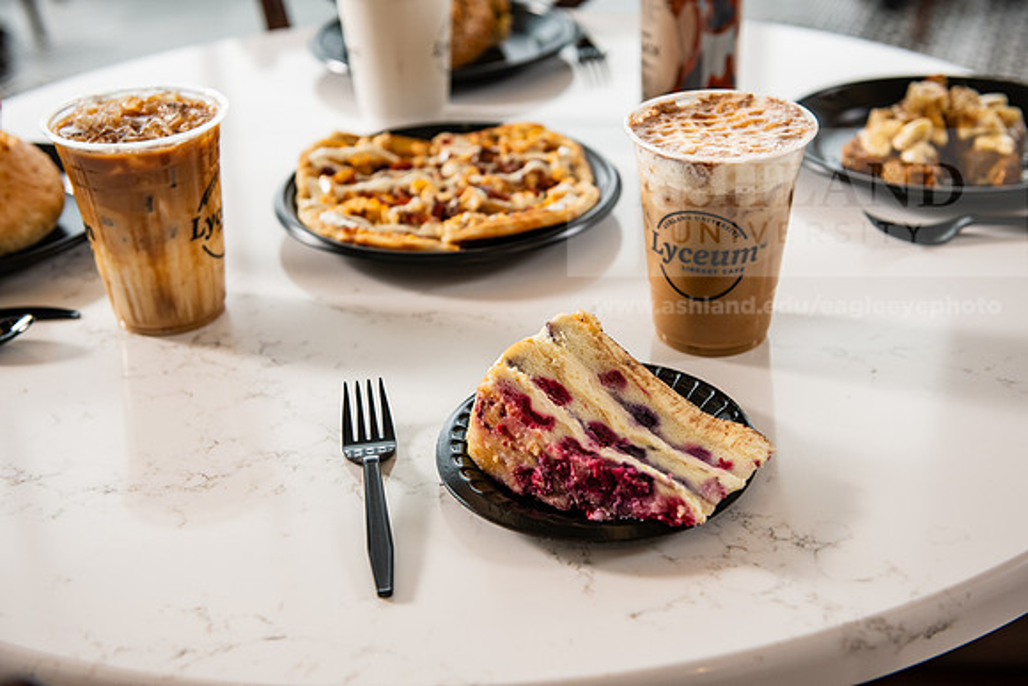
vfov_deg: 27.0
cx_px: 514
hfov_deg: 39.6
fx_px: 1428
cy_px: 343
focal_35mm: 50
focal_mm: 50
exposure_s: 1/200
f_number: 4
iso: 400
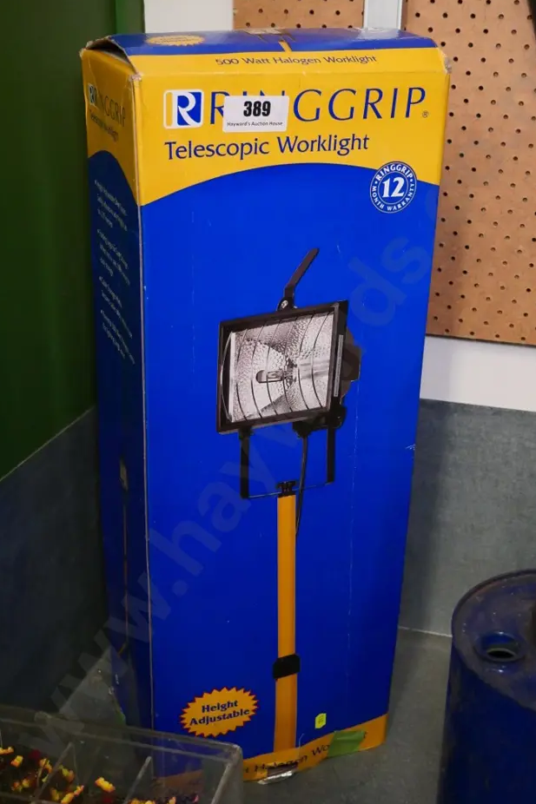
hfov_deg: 29.2
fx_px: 1028
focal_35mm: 46
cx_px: 299
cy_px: 401
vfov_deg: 42.8
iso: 3200
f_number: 4.5
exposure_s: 1/500
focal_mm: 20
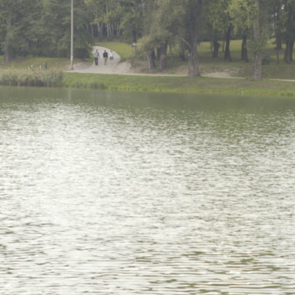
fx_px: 1668
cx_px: 116
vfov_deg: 10.1
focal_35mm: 173
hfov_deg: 10.1
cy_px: 68
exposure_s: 1/125
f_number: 6.3
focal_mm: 50
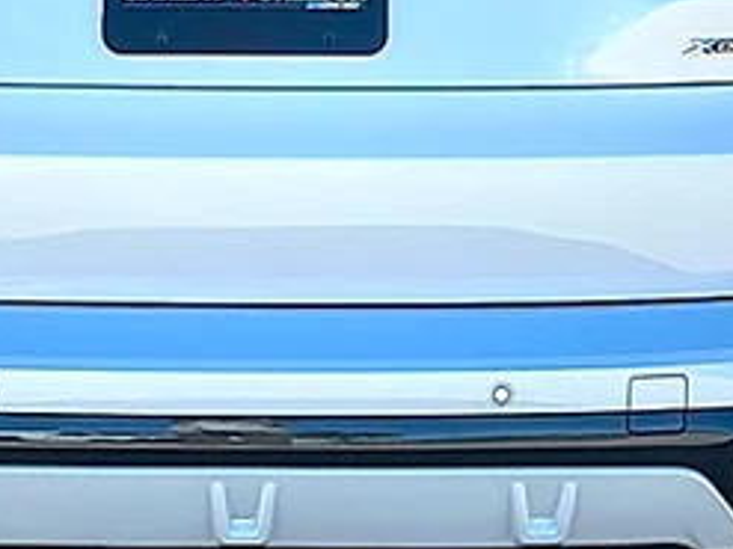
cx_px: 267
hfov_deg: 18.7
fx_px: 2222
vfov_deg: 13.9
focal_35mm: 105
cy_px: 7
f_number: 1.78
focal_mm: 6.86
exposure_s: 1/3623
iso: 80
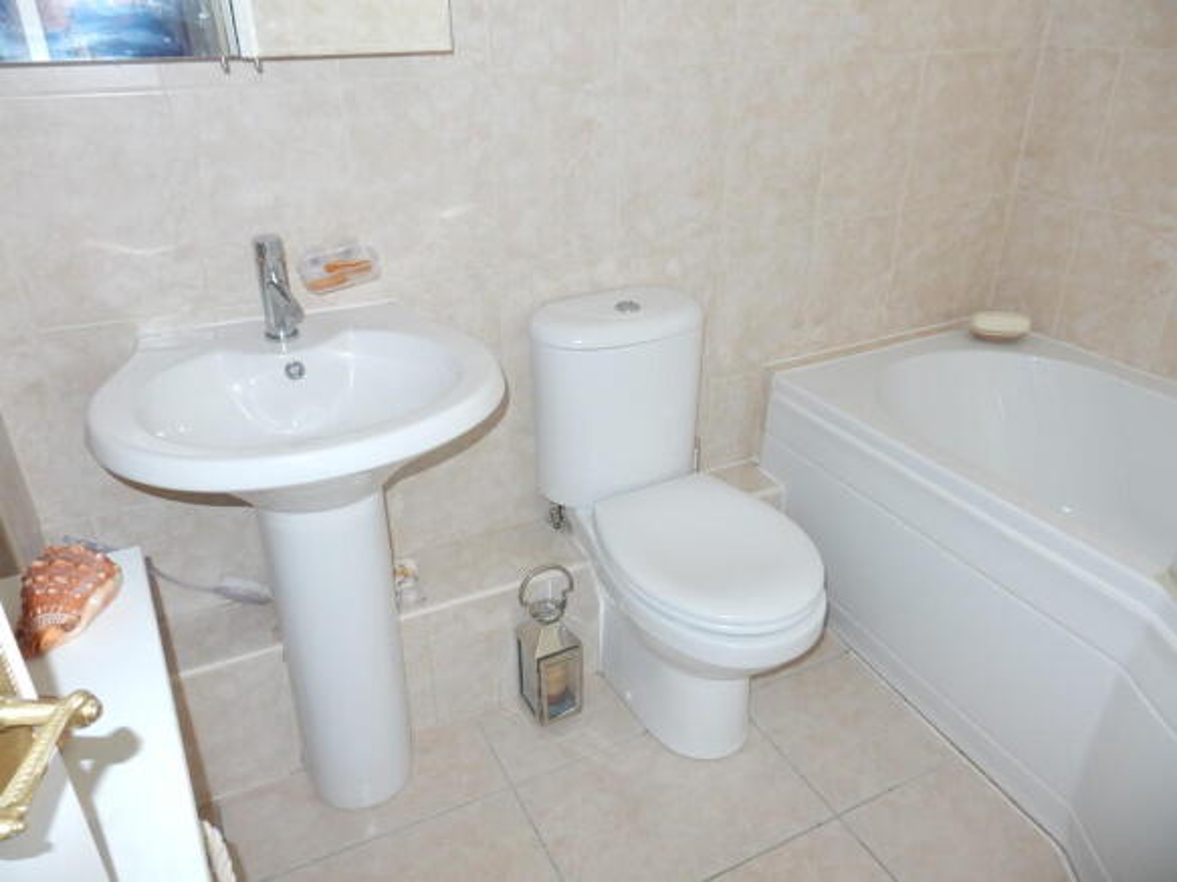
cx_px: 588
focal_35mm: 25
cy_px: 441
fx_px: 850
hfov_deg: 69.4
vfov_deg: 54.9
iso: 200
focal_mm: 4.5
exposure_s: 1/30
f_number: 3.7
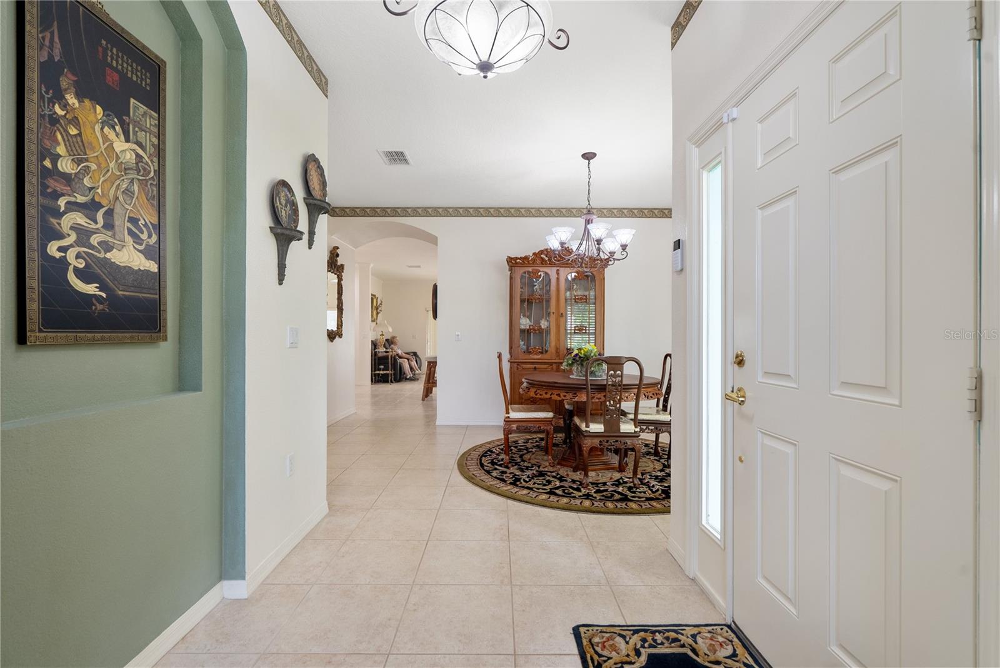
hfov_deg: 96.7
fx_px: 445
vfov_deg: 73.8
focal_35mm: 16
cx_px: 500
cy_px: 334
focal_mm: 16
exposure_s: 1/15
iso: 1000
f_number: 8
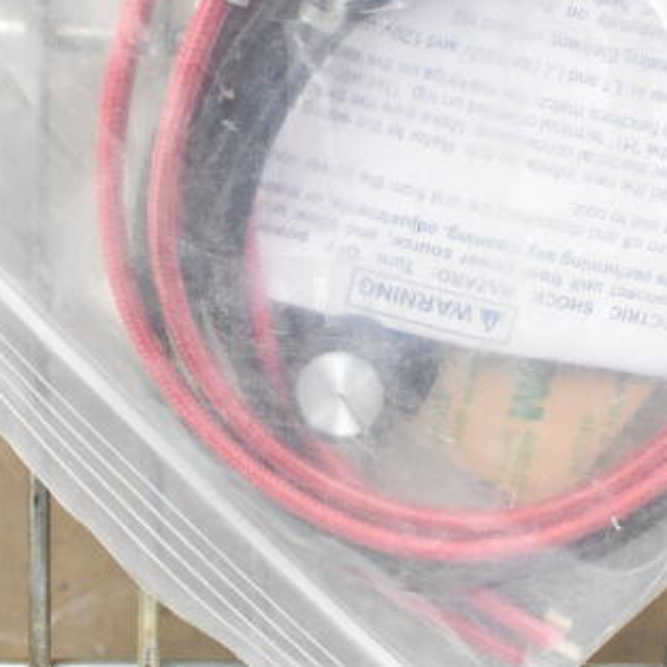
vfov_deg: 25.5
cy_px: 188
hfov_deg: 25.5
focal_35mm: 67
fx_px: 1461
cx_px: 469
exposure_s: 1/250
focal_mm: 18
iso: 1600
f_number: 8
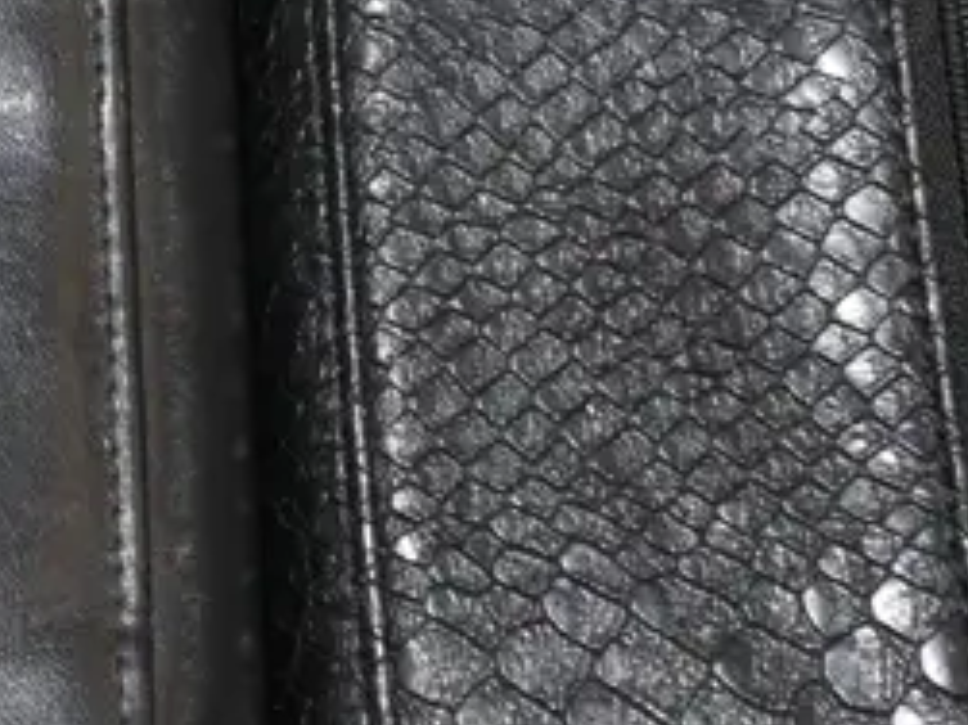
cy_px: -10
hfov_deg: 12.8
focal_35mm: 147
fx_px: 4109
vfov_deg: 10.0
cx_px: -467
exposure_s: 1/60
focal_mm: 18
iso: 250
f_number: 4
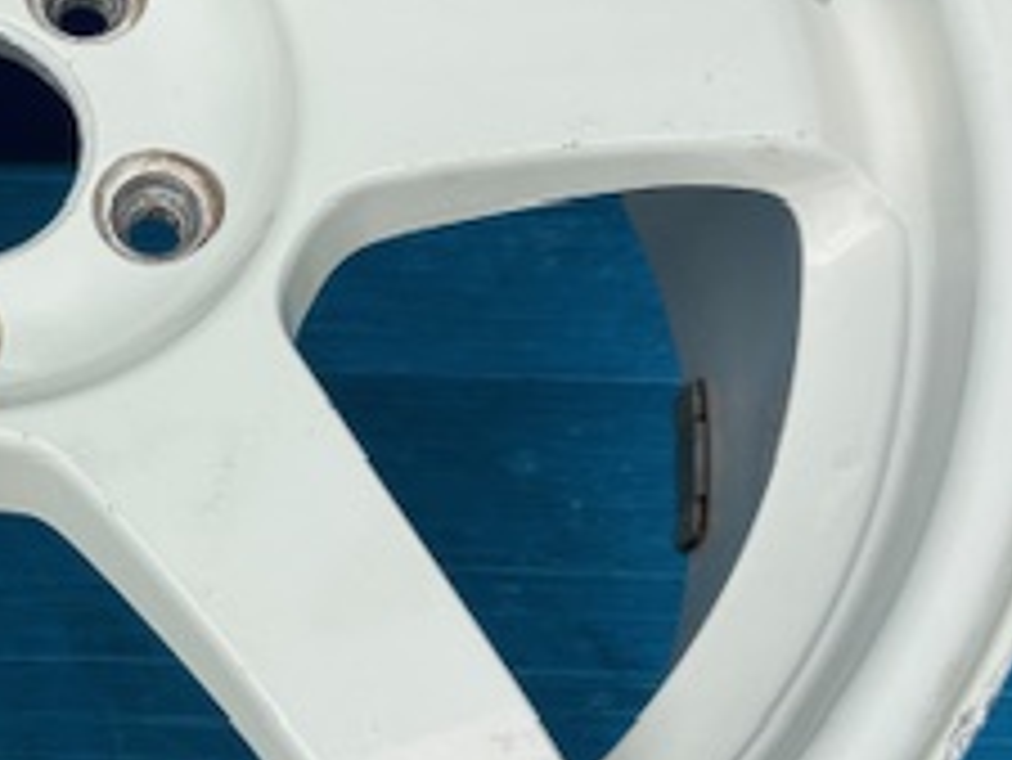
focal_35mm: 74
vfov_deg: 19.9
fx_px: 2165
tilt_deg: -46.1
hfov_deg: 24.8
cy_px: 265
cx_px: -49
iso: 50
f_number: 1.6
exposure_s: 1/1099
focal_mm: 5.96
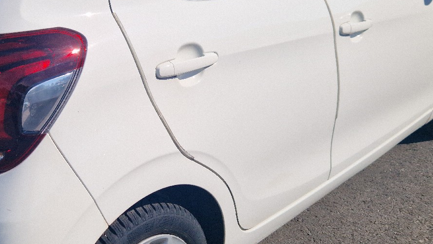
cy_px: 91
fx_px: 620
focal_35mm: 54
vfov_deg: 22.2
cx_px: 140
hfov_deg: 38.0
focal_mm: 5.4
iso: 50
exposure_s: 1/3333
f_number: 1.8
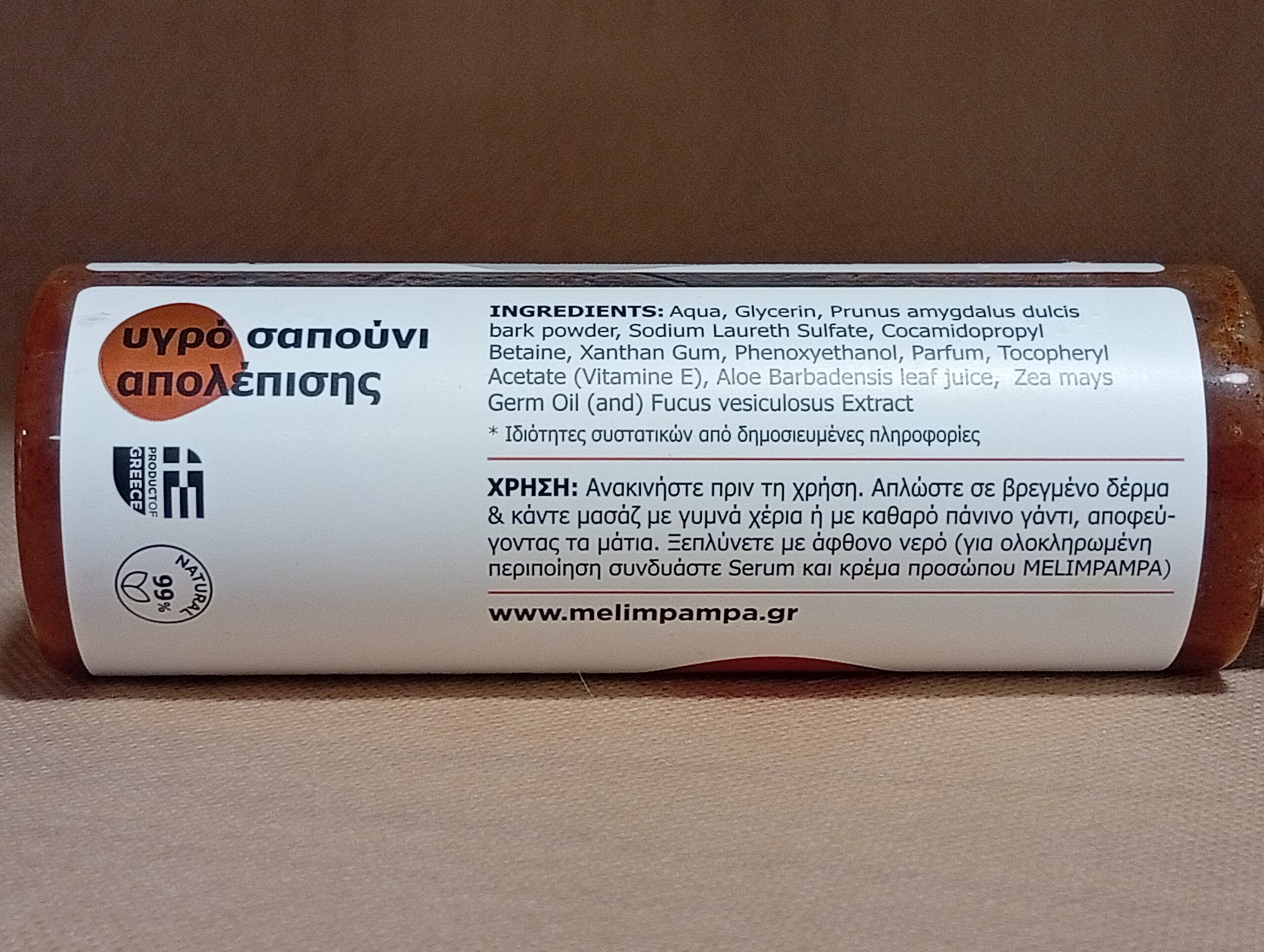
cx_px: 632
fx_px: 2414
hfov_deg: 29.3
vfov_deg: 22.3
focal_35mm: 66
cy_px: 476
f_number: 1.8
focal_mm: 3.84
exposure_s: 1/50
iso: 151
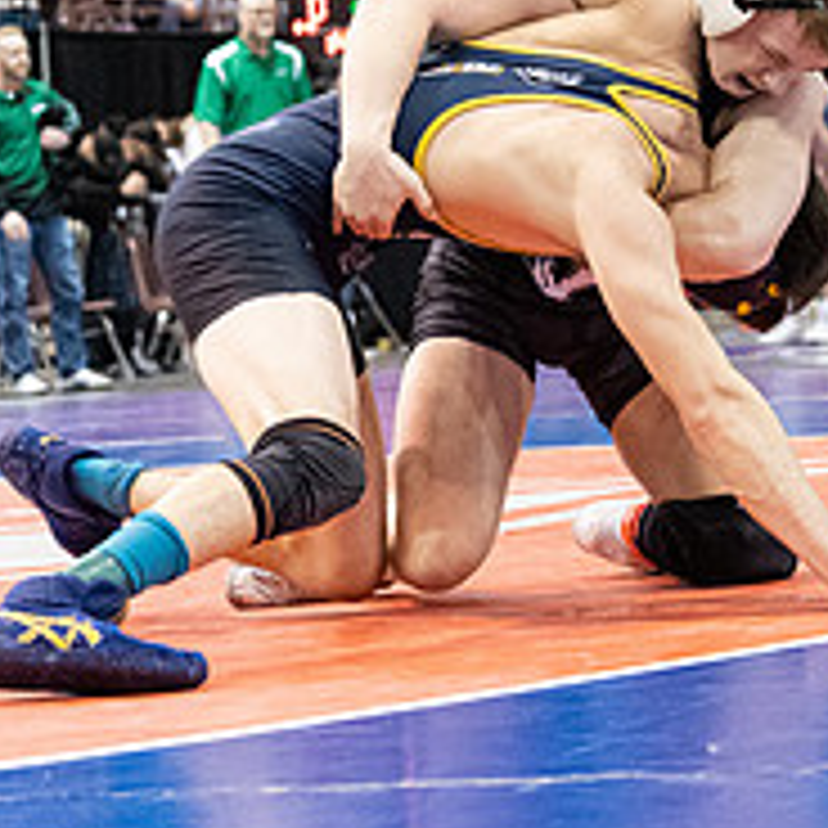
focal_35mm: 188
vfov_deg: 9.3
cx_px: 940
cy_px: 146
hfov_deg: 9.2
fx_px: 5088
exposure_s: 1/500
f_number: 4
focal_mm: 70
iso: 12800
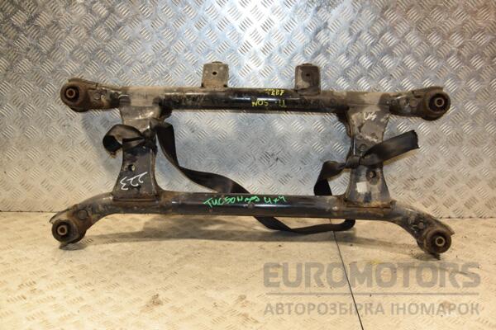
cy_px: 165
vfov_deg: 31.9
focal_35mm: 42
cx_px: 248
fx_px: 579
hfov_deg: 46.4
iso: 800
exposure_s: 1/200
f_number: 5
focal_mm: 28
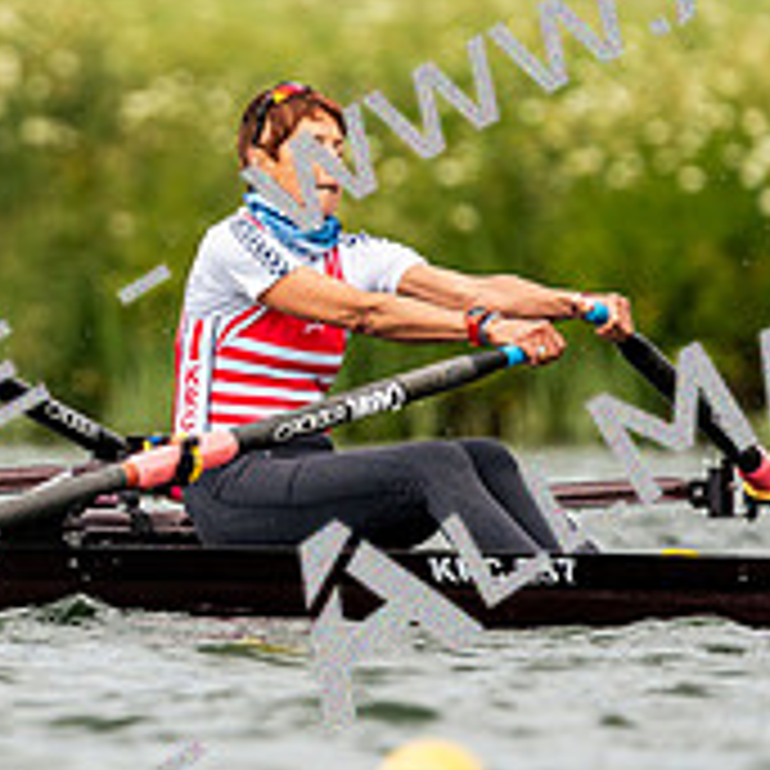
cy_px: 308
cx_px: -86
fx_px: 43663
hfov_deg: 1.0
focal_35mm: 1735
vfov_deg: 1.0
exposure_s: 1/2000
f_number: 6.3
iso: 500
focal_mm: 600
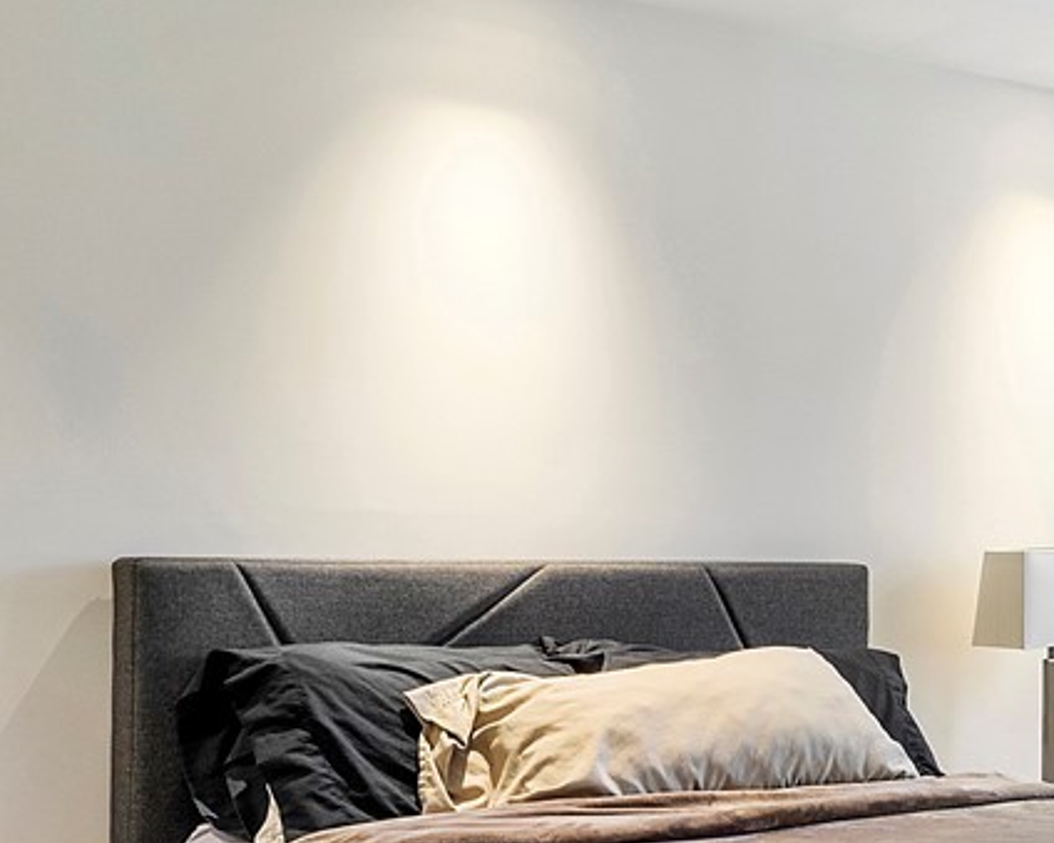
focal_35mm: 60
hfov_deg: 30.2
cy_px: 567
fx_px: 1871
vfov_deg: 25.2
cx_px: 935
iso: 500
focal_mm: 16
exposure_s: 1/15
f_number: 9
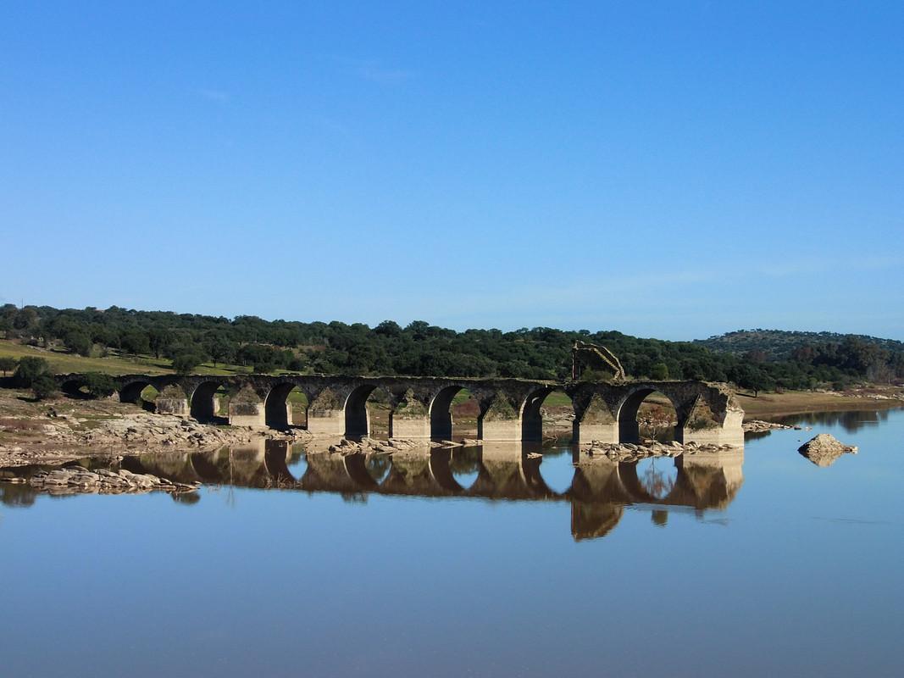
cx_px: 452
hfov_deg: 26.7
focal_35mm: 73
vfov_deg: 20.2
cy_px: 339
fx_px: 1906
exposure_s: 1/200
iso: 100
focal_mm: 13
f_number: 9.8
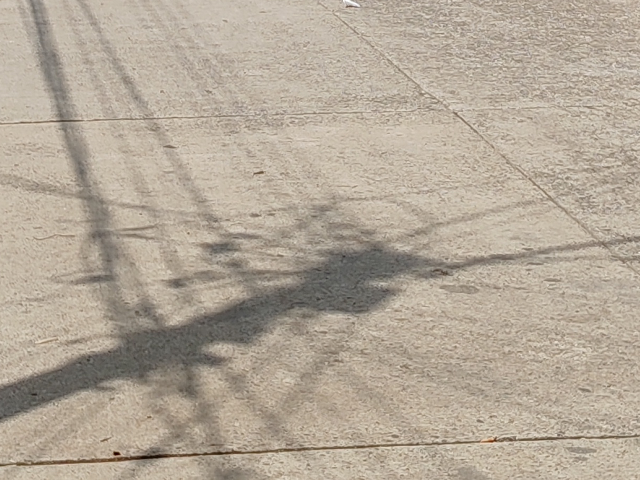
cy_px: -261
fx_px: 2292
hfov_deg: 15.8
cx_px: 192
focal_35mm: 124
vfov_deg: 11.4
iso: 50
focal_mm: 6.12
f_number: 1.9
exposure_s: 1/1100
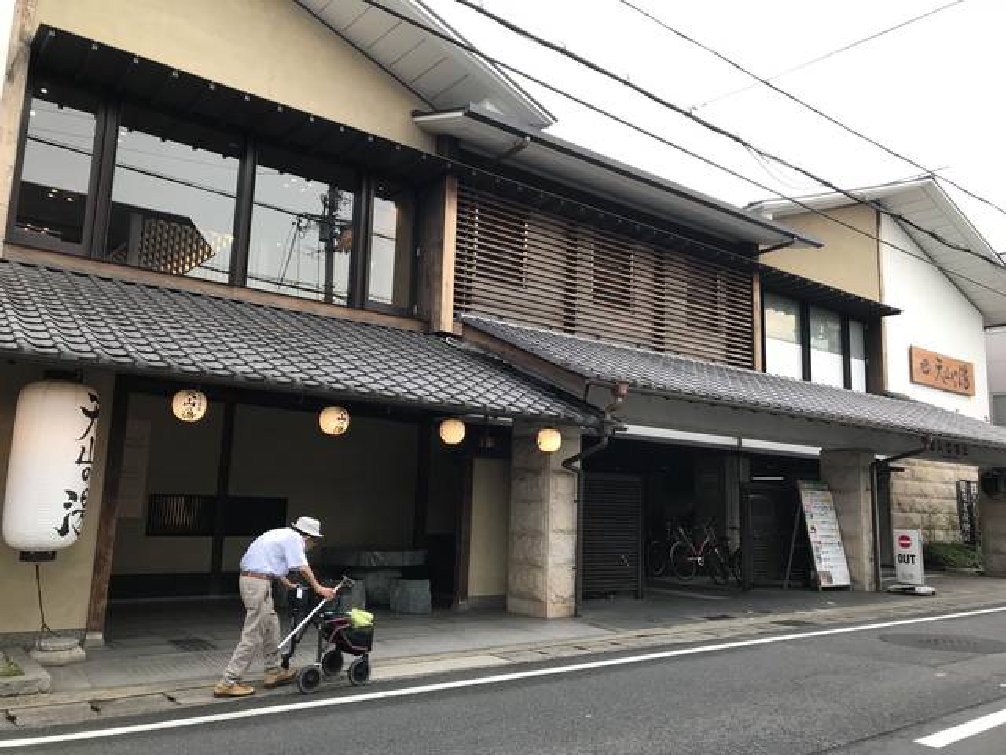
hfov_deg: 63.4
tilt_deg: +10.1
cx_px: 503
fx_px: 814
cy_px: 378
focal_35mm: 28
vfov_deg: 49.7
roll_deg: -0.5
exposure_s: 1/120
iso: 32
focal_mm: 3.99
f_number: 1.8
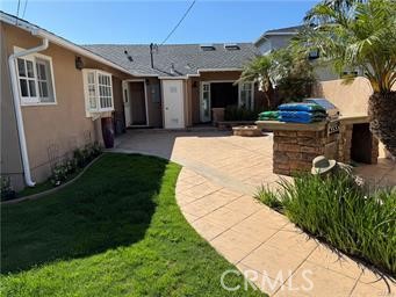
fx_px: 275
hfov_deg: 71.6
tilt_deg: -10.8
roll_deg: +1.2
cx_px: 198
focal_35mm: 24
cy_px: 148
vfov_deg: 56.8
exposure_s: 1/4310
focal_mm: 6.76
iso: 80
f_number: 1.78
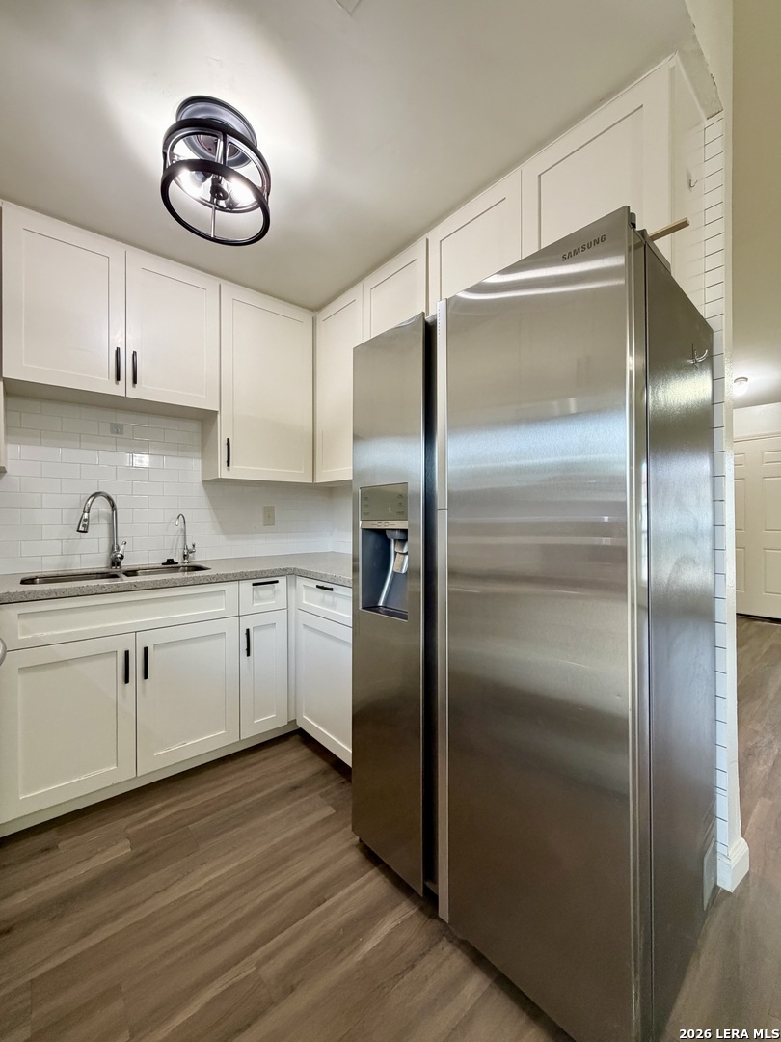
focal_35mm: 14
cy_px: 521
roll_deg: +0.2
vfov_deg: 102.1
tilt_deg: +0.4
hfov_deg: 85.7
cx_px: 390
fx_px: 421
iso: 500
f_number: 2.2
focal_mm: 2.22
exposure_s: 1/60
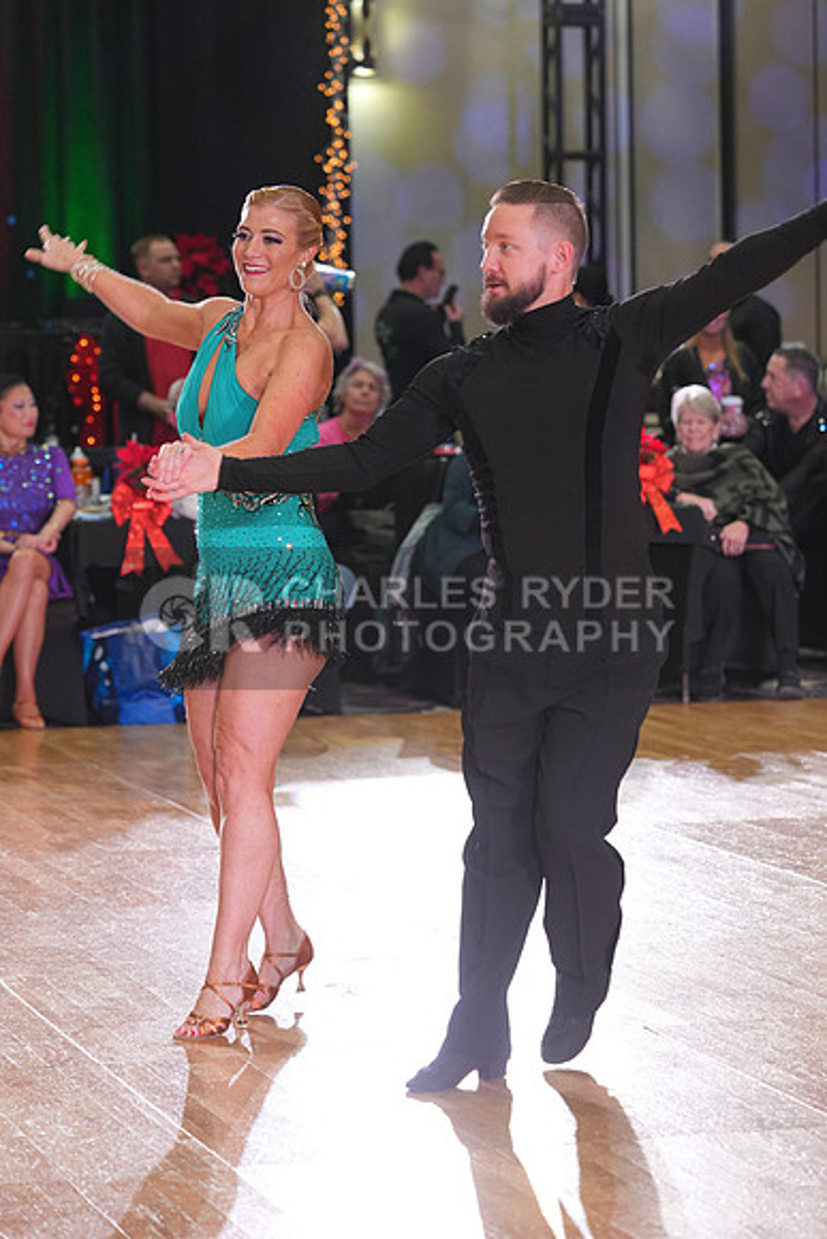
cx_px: 414
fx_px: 4373
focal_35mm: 127
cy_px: 620
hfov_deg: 10.8
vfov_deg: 16.1
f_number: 4
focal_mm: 127
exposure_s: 1/200
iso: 1600
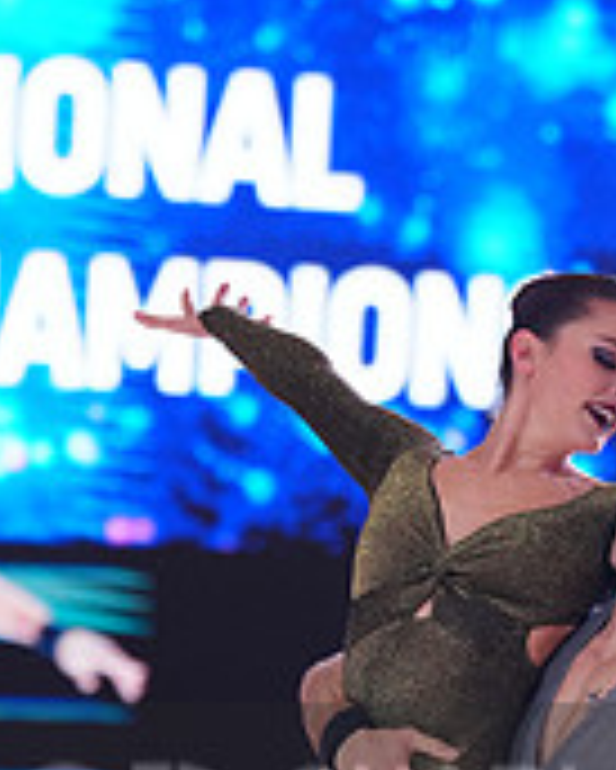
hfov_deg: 3.6
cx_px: 560
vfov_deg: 4.5
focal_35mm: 432
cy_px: 856
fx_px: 9836
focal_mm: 136
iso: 2000
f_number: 2.8
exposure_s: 1/400
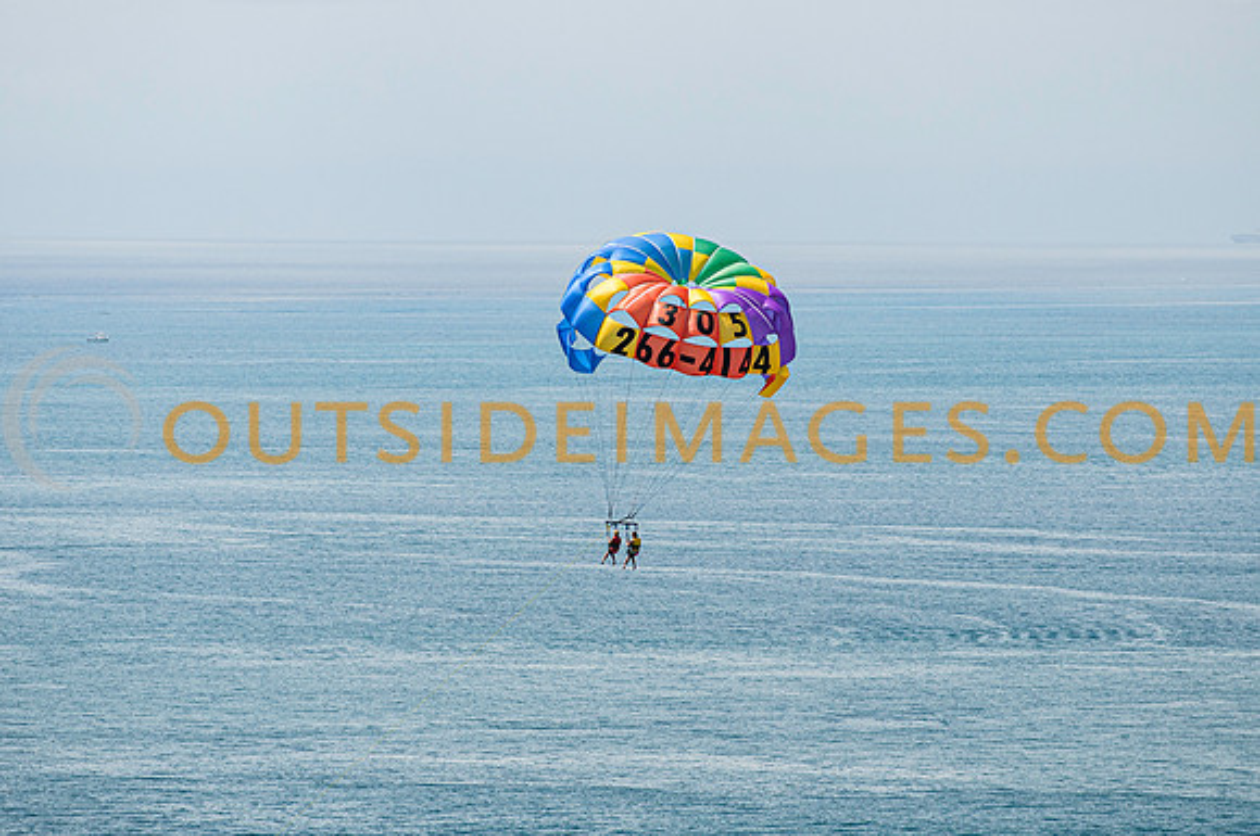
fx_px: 10485
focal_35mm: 300
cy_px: 418
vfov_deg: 4.6
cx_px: 630
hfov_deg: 6.9
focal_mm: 200
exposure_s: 1/4000
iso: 250
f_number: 4
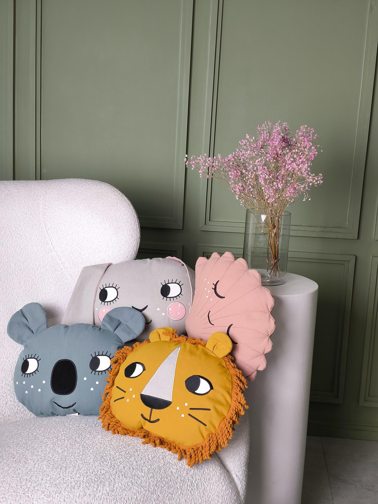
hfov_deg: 29.1
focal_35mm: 50
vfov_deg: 38.2
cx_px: 189
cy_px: 252
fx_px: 728
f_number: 1.9
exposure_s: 1/100
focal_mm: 7.1
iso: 100
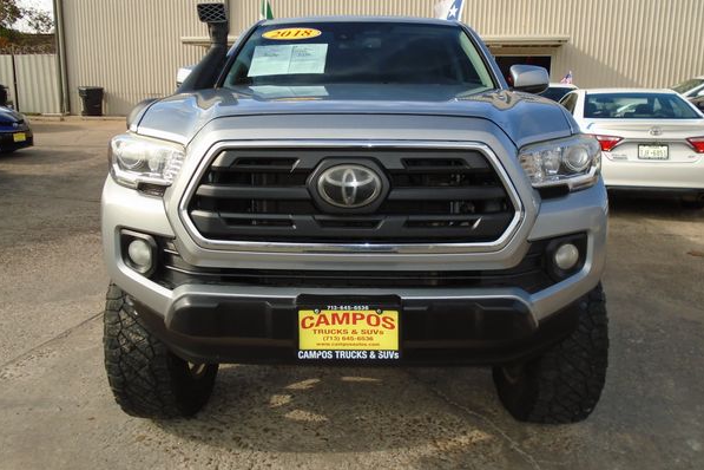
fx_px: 567
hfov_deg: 63.7
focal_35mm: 29
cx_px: 353
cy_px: 207
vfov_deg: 44.9
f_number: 3.2
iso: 100
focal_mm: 4.6
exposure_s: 1/500
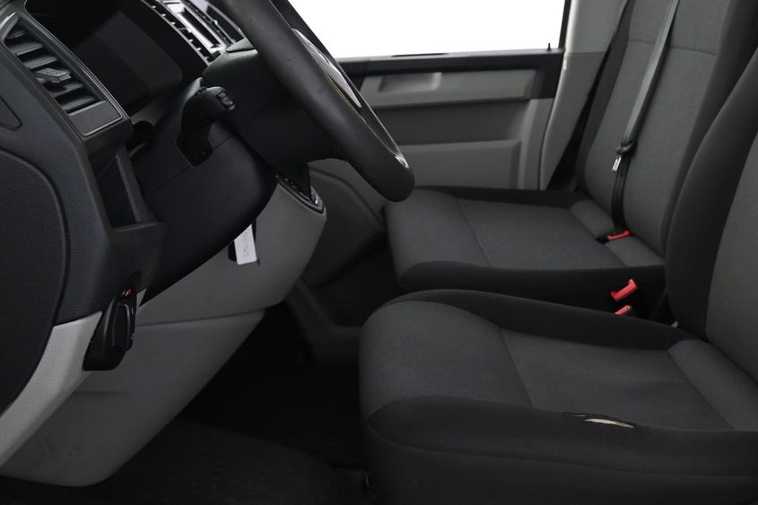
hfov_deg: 41.7
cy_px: 193
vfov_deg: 29.1
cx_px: 554
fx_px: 968
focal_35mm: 46
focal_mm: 16
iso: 720
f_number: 3.5
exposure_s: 1/25
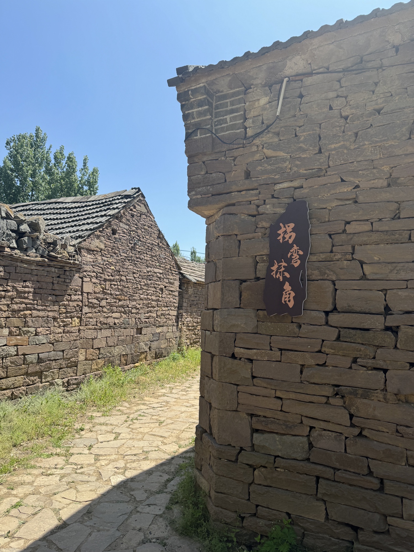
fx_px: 383
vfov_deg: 71.6
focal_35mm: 24
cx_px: 207
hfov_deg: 56.8
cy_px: 276
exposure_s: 1/3247
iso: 80
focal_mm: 6.76
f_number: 1.78
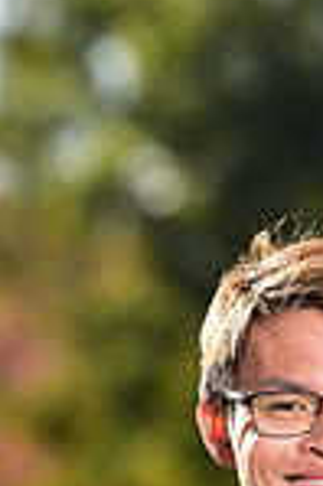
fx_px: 10521
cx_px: 471
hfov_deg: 1.8
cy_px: 685
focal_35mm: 780
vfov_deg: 2.6
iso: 80
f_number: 5
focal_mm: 200
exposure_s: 1/250
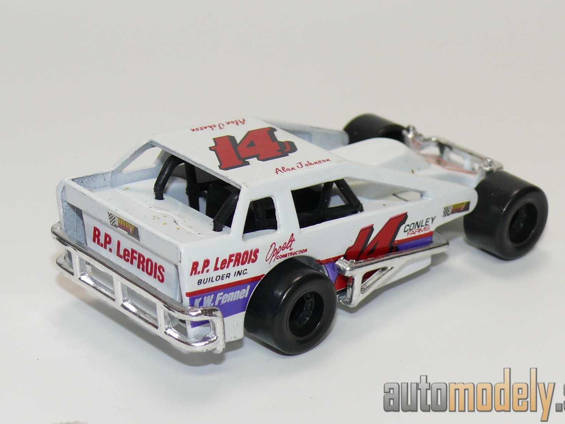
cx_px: 295
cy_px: 196
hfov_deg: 17.6
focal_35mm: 112
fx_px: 1829
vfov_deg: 13.2
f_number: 4
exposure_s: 1/30
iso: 100
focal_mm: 13.6
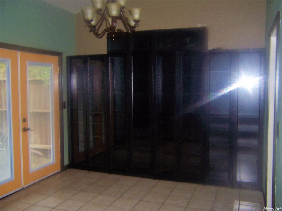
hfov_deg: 55.4
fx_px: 269
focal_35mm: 33
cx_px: 141
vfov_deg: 42.9
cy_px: 106
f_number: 2.8
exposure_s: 1/60
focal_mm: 5.5
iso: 80
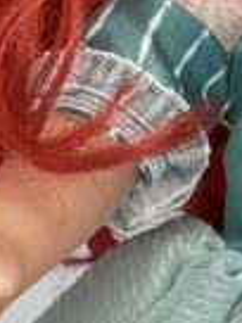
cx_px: 439
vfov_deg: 6.9
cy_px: -164
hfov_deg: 5.2
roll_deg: +2.8
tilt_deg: -5.0
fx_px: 2629
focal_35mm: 282
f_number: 2.2
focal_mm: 7.5
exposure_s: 1/121
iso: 160
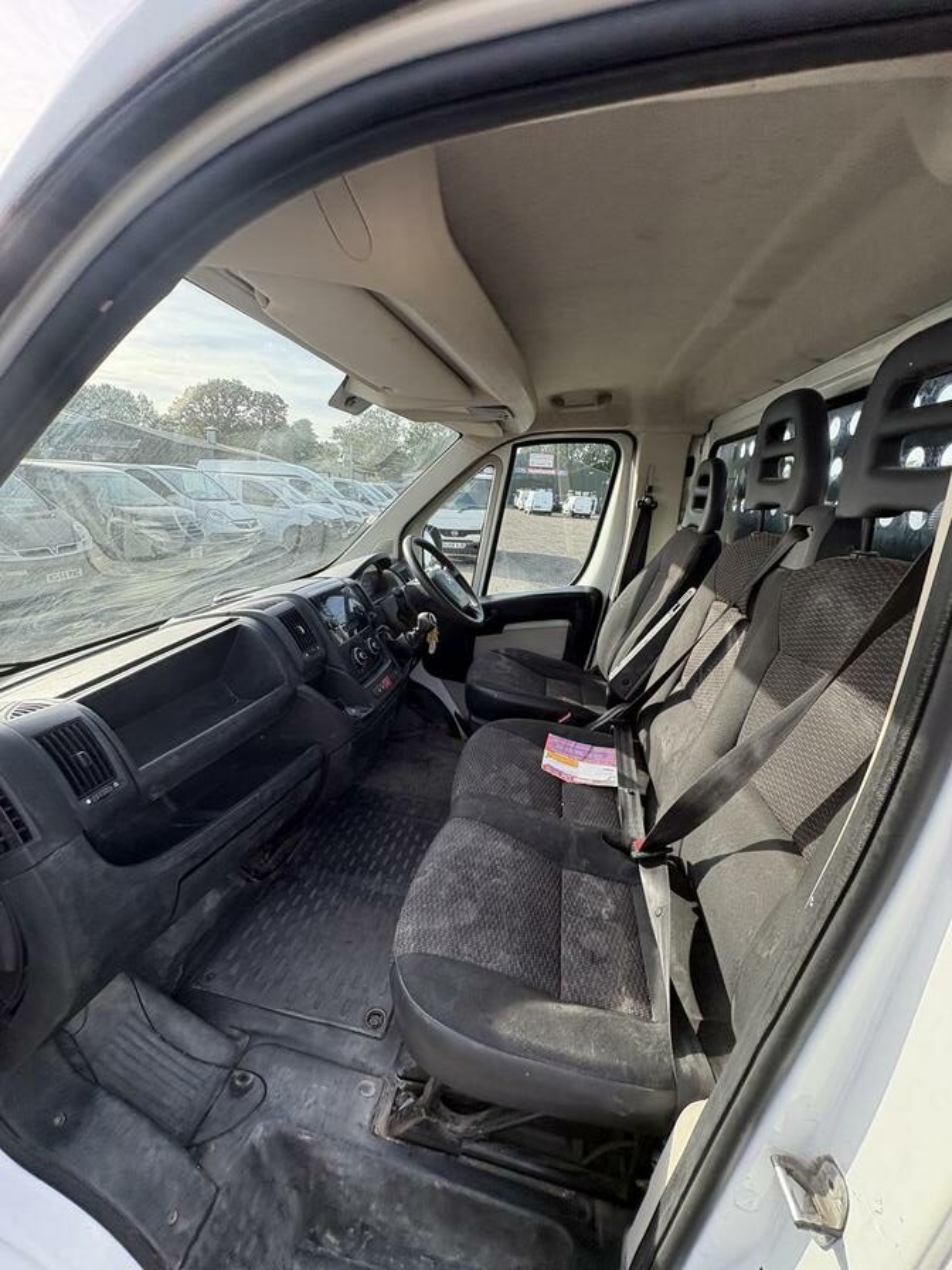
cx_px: 476
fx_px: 513
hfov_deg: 85.7
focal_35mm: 14
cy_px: 635
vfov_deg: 102.1
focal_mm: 2.22
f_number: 2.2
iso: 64
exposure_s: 1/351
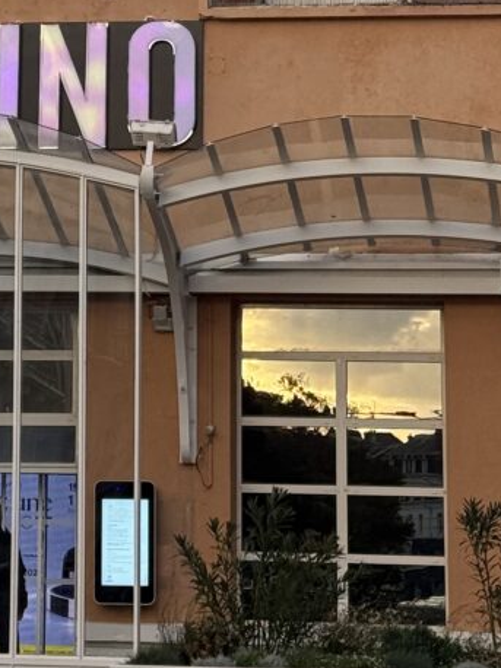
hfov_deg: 9.2
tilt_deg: +13.6
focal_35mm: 161
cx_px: 47
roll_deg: -1.1
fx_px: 3110
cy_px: -134
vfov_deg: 12.0
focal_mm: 6.76
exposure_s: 1/885
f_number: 1.78
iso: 64
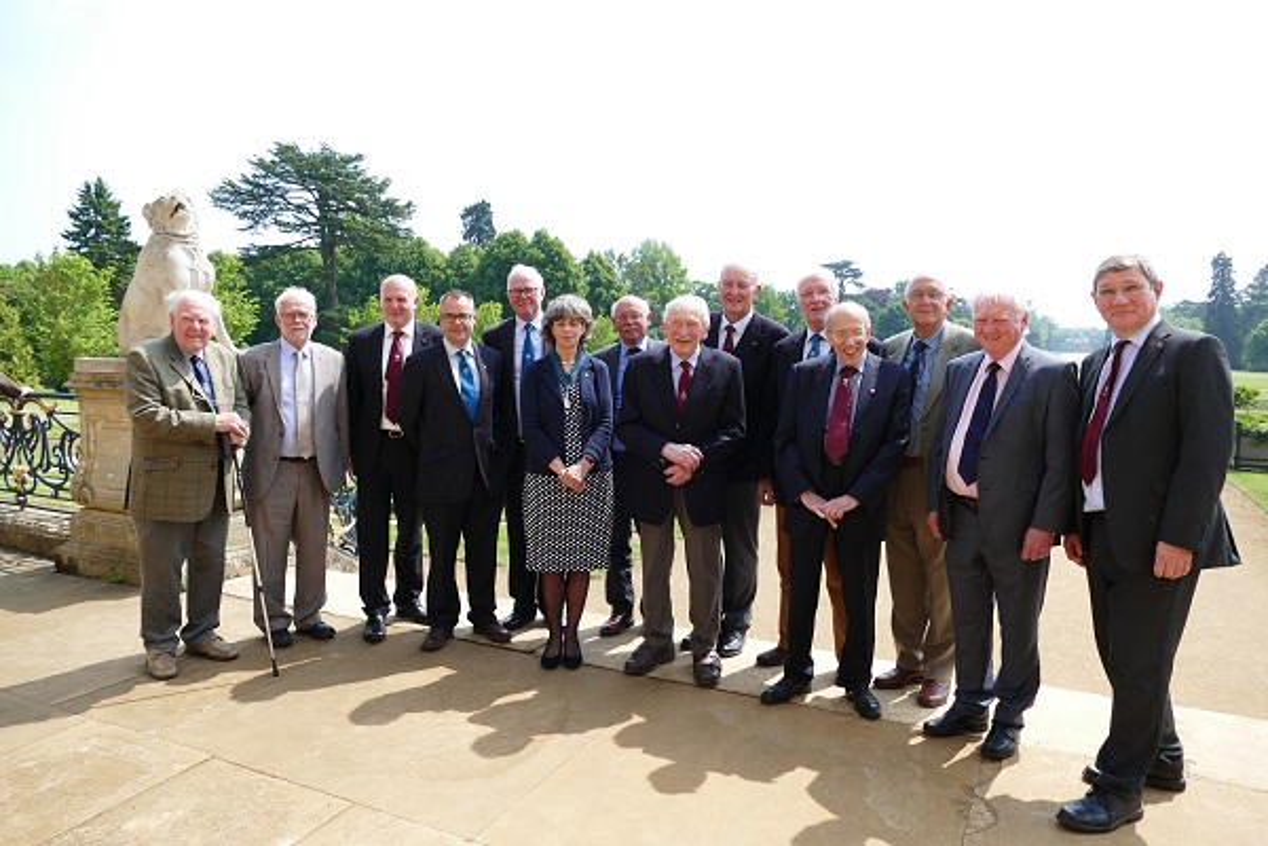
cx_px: 634
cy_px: 423
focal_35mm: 25
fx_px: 880
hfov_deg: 71.5
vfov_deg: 51.3
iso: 125
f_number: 2.8
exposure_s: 1/1000
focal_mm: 9.12
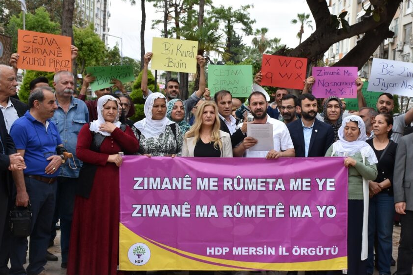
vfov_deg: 21.4
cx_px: 247
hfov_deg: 31.5
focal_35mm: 64
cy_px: 147
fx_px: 730
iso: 640
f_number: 9
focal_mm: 35
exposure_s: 1/320
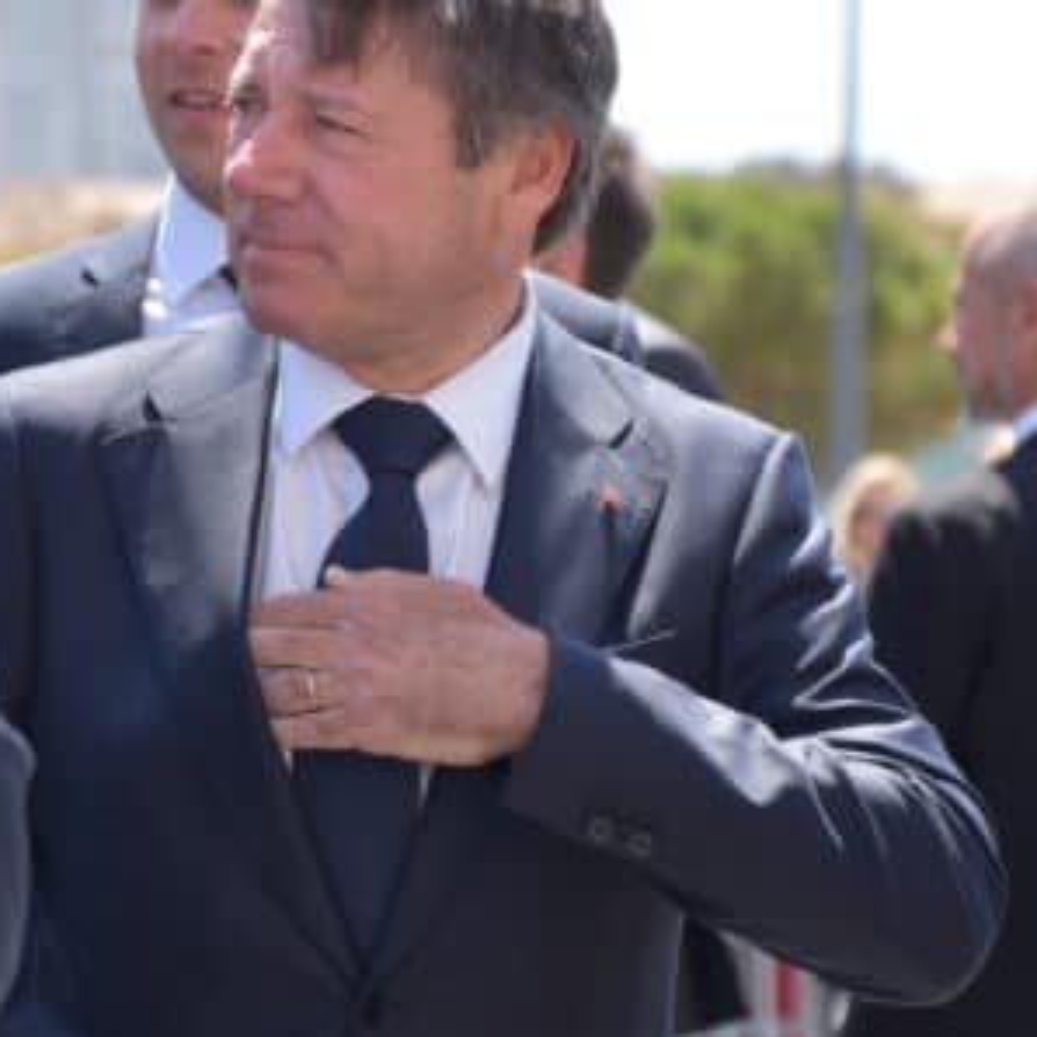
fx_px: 9146
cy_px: 473
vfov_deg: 6.5
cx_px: 358
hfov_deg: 6.5
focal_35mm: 270
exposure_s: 1/200
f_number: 5.6
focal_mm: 105
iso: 110
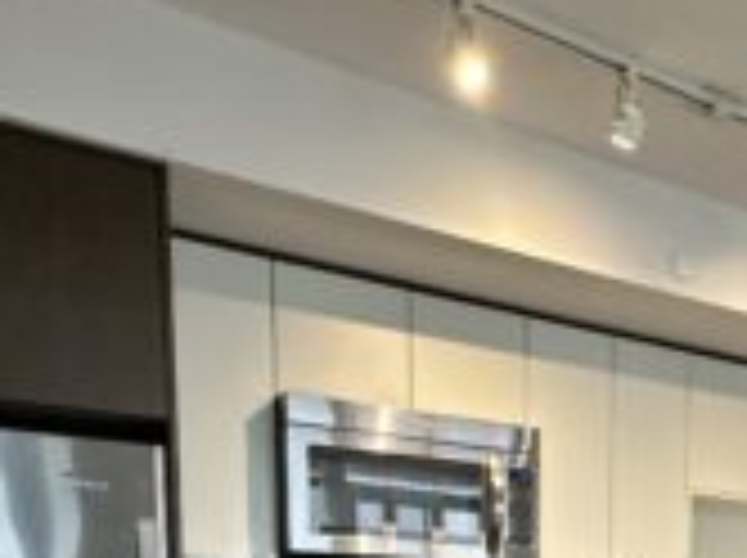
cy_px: 734
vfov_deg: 26.8
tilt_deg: -5.0
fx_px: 970
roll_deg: -1.7
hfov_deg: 39.4
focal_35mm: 45
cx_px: 659
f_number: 2.2
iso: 400
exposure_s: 1/60
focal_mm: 2.22
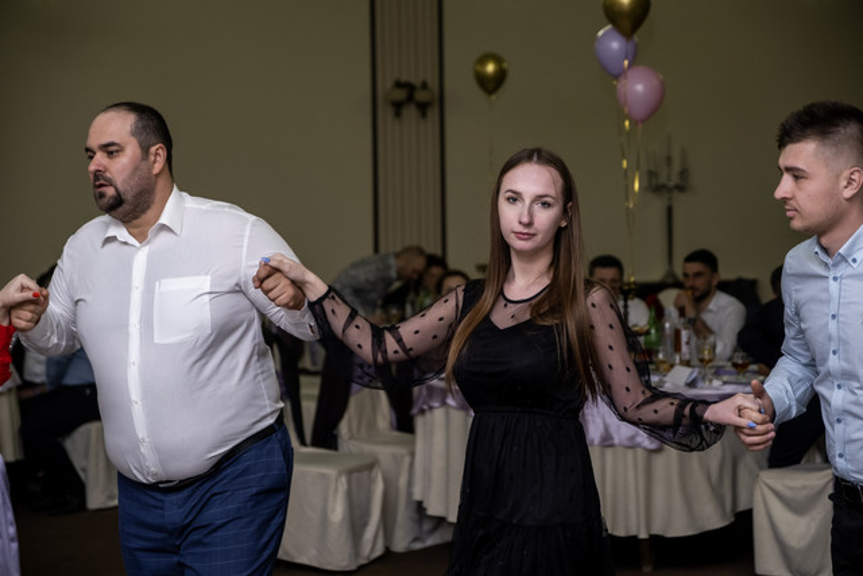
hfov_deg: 24.5
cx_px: 432
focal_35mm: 83
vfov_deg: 16.5
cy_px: 288
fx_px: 1990
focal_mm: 55
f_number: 2.8
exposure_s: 1/160
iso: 1000
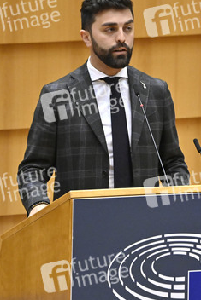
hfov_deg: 2.0
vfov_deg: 3.0
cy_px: 145
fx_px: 5697
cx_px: 110
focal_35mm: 681
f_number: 6.3
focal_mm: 600
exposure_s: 1/640
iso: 5000
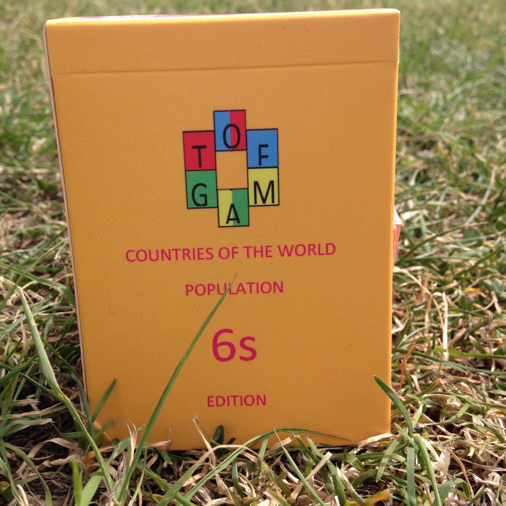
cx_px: 253
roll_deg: -1.7
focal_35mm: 39
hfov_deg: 42.8
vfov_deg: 42.8
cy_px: 221
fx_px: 645
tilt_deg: -20.4
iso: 50
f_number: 2.4
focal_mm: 4.12
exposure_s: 1/786
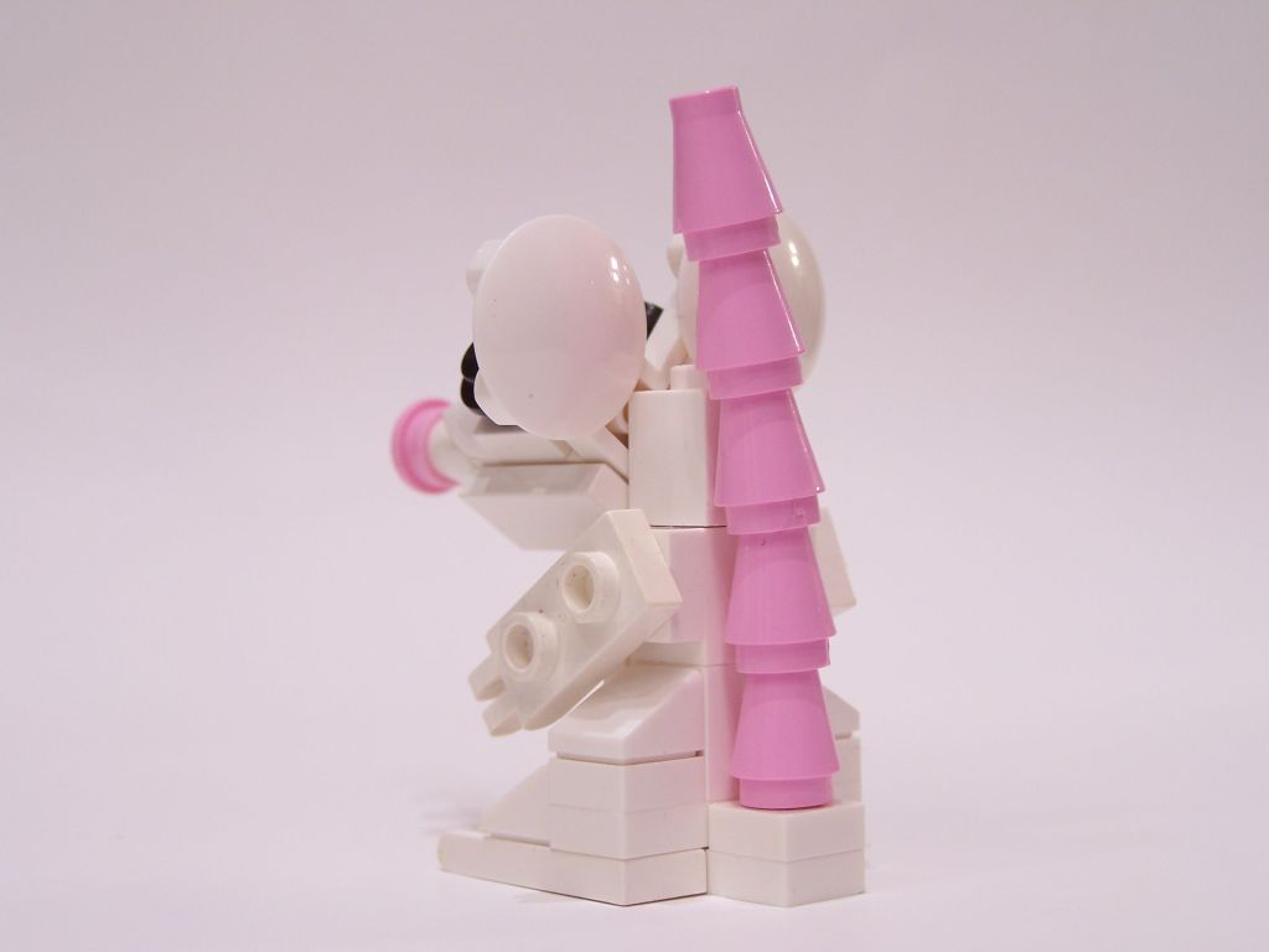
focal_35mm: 69
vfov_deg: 21.3
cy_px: 476
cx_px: 634
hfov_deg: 28.2
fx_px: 2529
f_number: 3.2
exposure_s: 1/3
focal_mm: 11.5
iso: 80
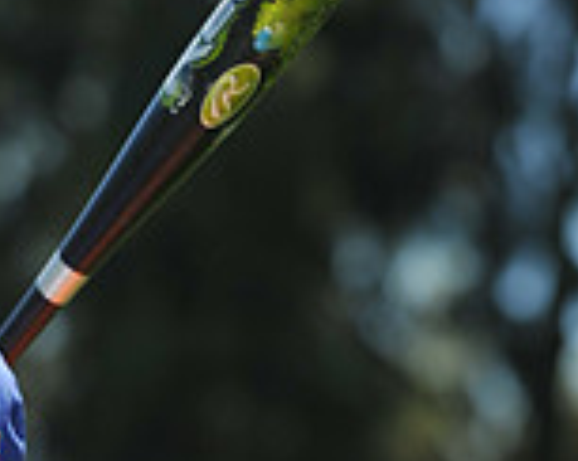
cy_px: 824
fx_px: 6817
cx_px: -11
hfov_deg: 4.8
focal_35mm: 399
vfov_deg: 3.8
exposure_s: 1/1600
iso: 200
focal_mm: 112
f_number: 4
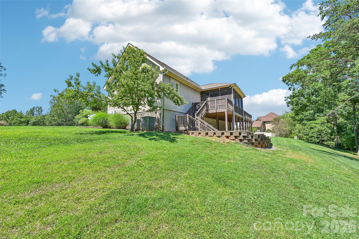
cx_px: 180
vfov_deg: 81.2
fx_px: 140
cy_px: 120
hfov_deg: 104.3
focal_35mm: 14
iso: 100
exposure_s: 1/200
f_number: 8
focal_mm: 14
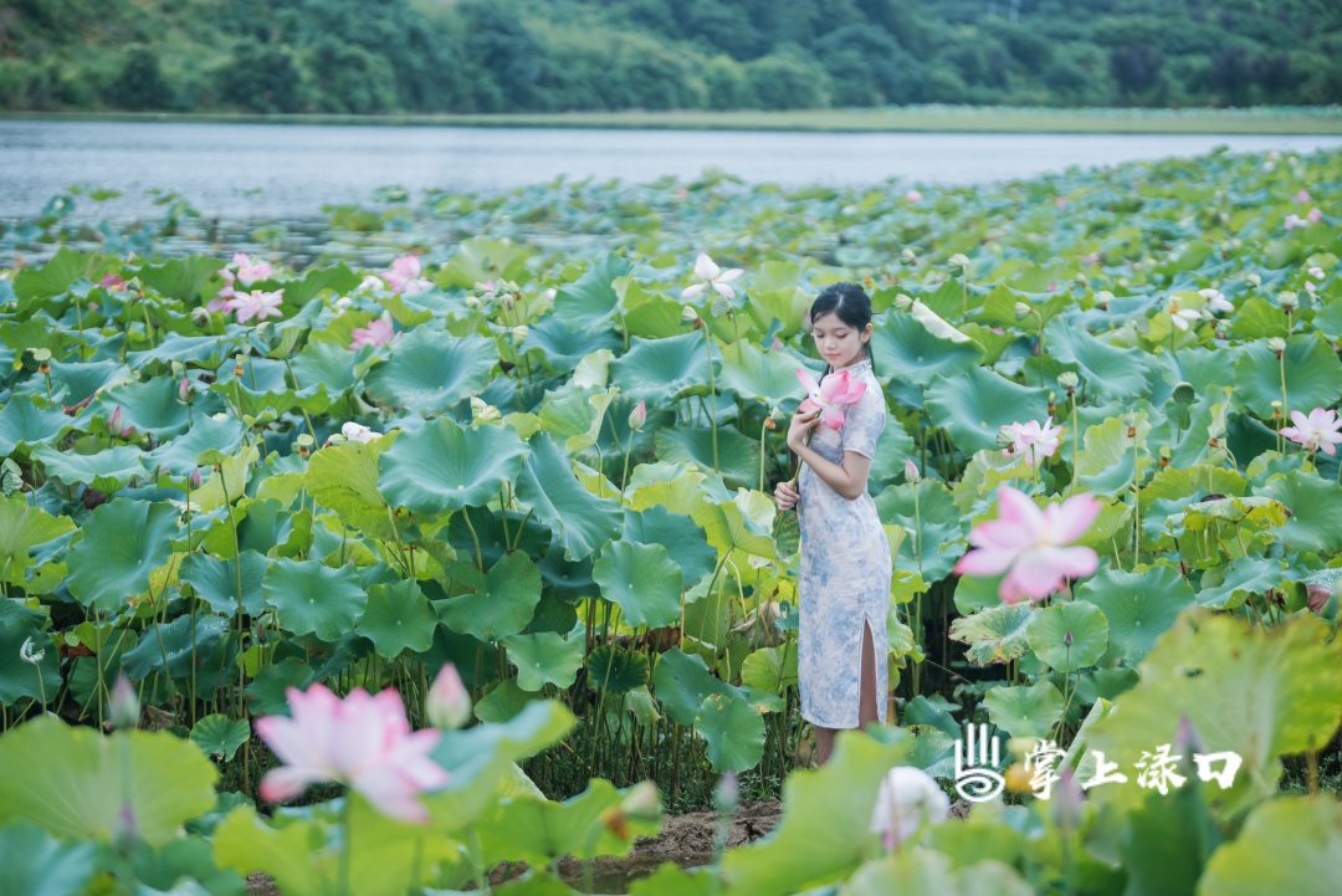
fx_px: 3804
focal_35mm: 102
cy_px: 448
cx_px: 671
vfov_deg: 13.4
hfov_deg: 20.0
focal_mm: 102
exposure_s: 1/400
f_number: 2.8
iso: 200
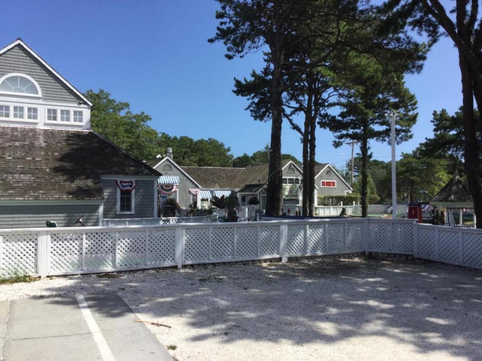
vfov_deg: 45.4
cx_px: 241
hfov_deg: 58.4
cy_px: 180
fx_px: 431
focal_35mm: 31
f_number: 2.4
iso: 25
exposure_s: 1/1131
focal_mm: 3.3
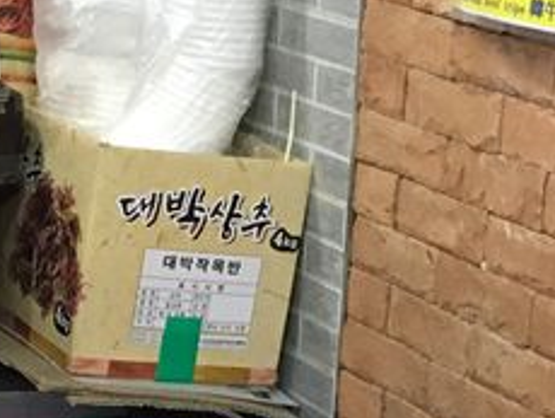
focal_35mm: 151
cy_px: 640
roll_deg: -3.3
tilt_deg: -19.7
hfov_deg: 13.0
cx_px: 174
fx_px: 2424
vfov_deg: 9.5
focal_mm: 4.15
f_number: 2.2
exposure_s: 1/15
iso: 50
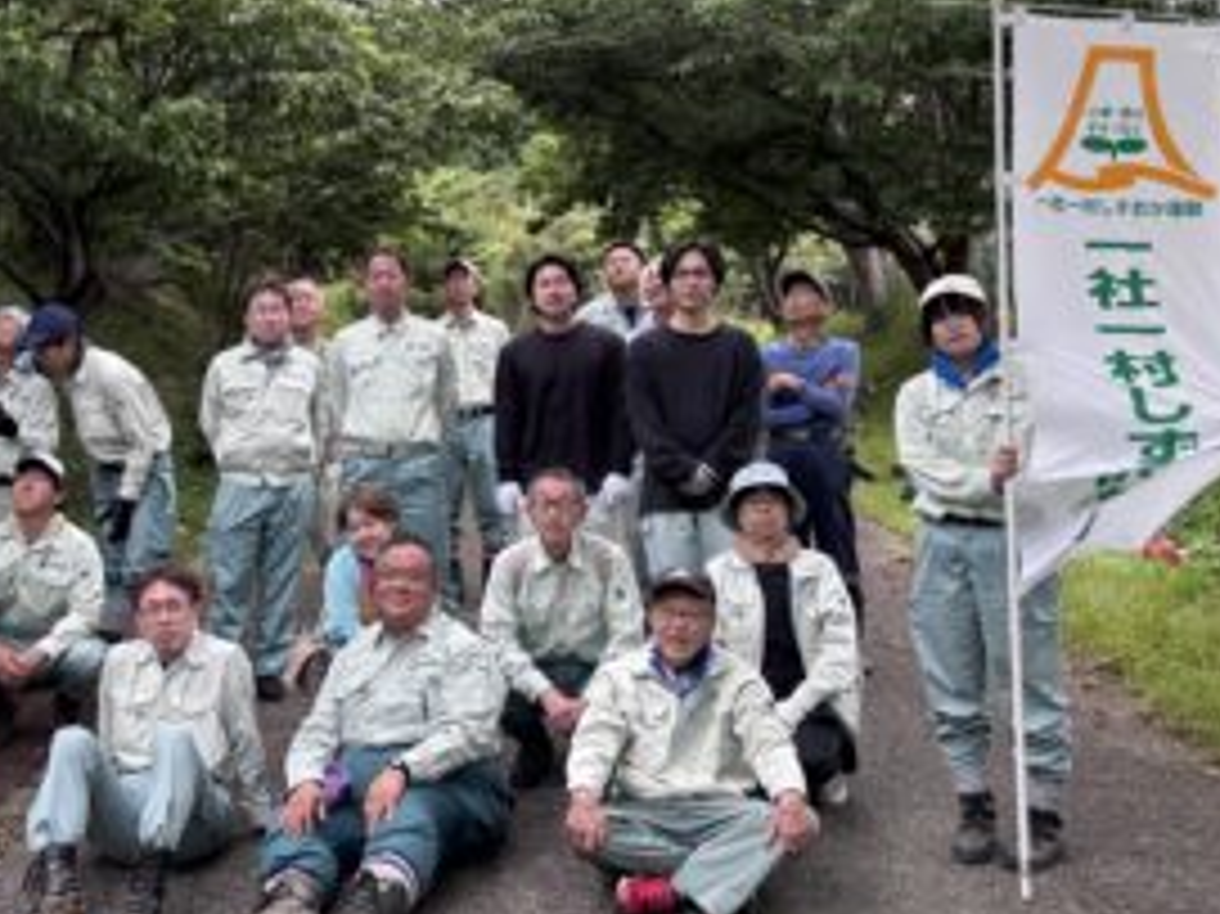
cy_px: 387
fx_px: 1444
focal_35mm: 41
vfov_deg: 35.0
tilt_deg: +4.4
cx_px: 326
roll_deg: +1.4
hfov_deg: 44.5
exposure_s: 1/525
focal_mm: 5.96
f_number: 1.6
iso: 50
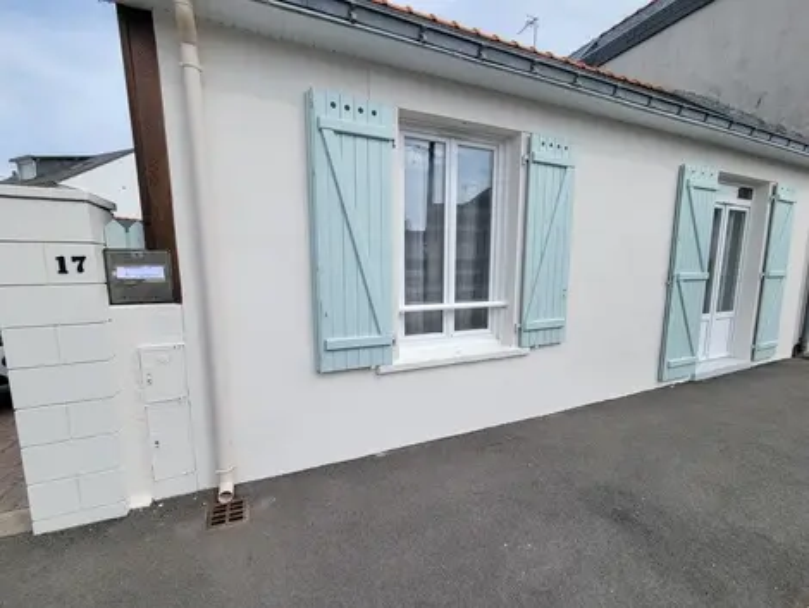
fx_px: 304
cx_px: 404
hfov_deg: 106.2
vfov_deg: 90.0
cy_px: 304
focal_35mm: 13
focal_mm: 2.2
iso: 50
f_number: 2.2
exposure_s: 1/1714
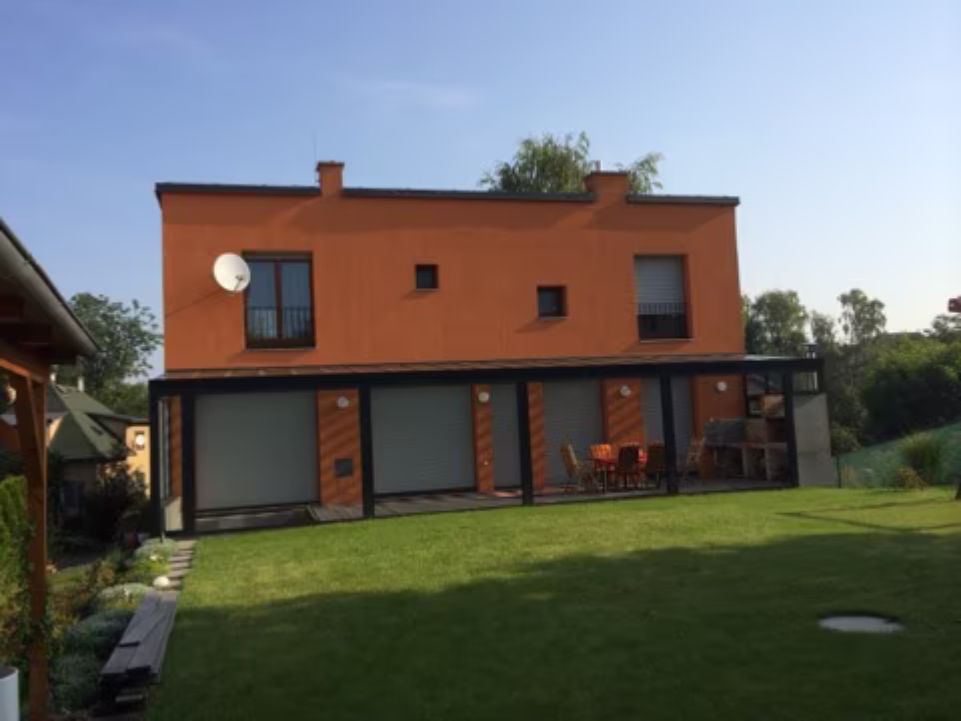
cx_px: 480
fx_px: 833
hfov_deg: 60.0
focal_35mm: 30
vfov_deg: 46.8
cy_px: 360
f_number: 2.2
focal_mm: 4.12
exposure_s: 1/2053
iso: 40
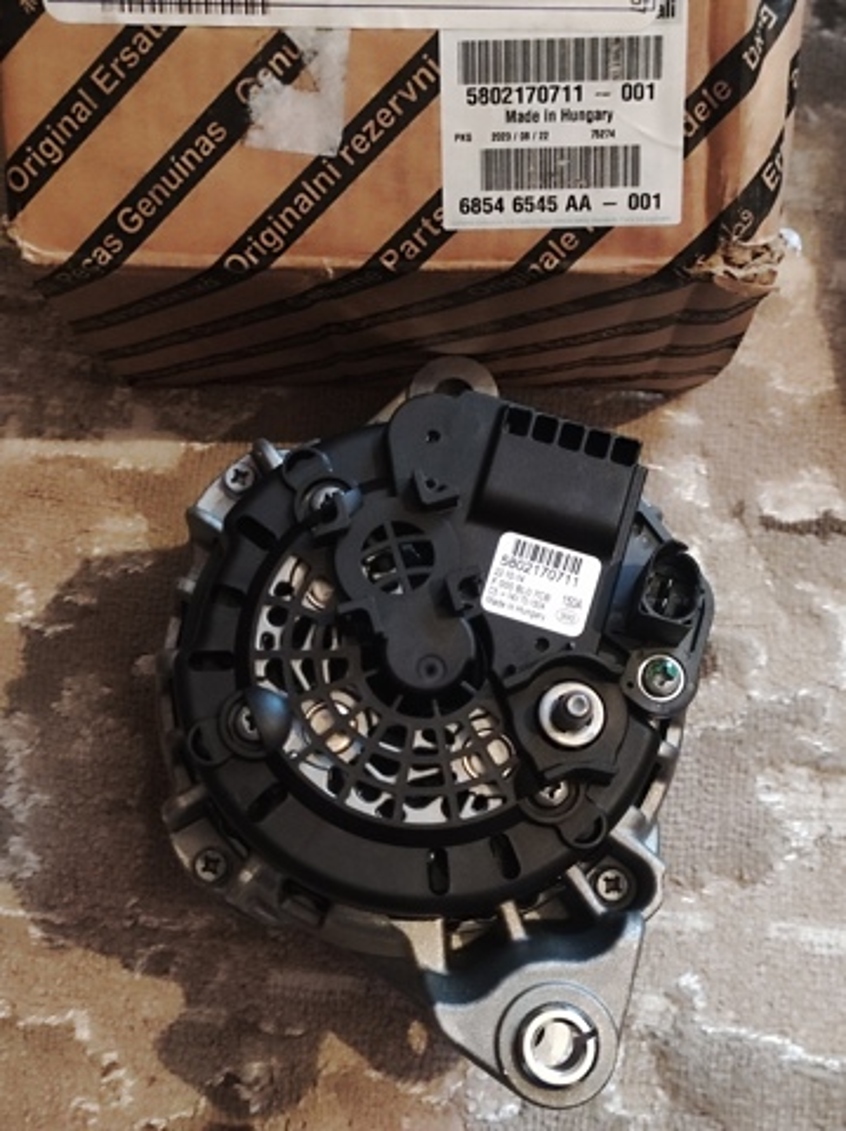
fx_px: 555
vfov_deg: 91.1
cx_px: 423
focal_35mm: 17
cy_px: 566
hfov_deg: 74.6
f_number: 1.79
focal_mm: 4.74
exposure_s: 1/33
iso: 2551
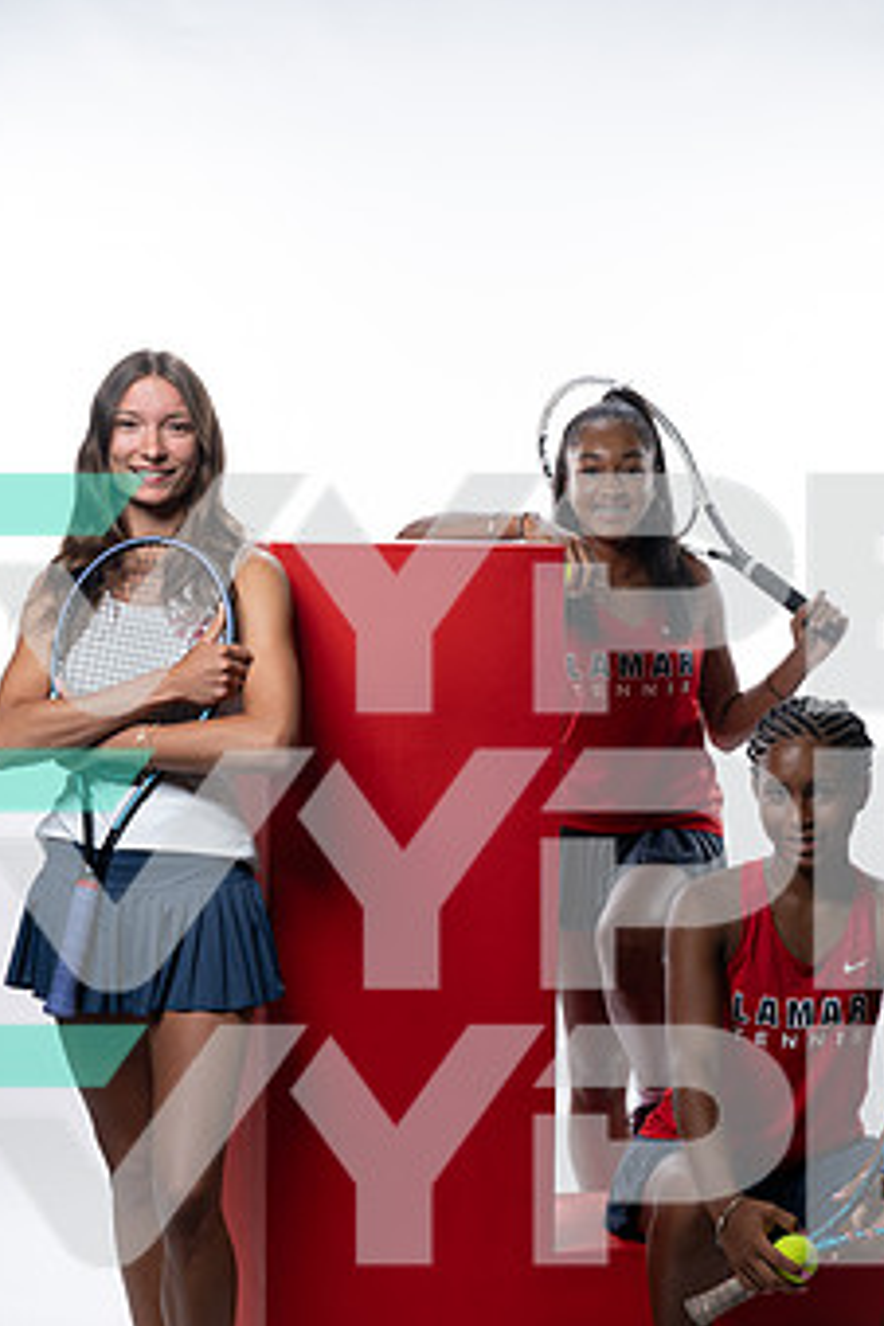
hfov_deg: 17.7
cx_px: 497
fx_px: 2836
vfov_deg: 26.2
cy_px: 872
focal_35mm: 77
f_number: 5.6
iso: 200
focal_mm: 58
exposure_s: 1/250
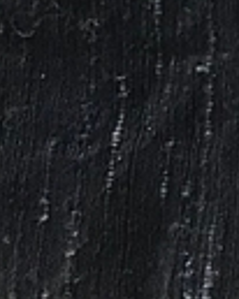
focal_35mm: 254
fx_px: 2248
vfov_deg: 7.0
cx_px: 1214
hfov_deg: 4.9
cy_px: -522
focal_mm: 3.99
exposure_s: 1/15
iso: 40
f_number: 1.8
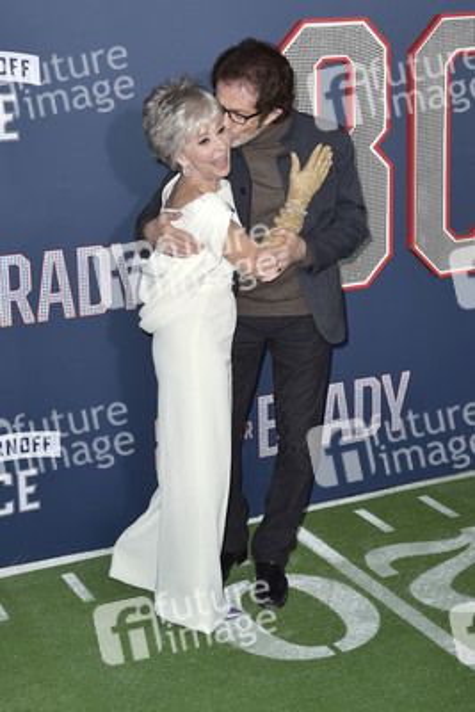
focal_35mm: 48
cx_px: 238
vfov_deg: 41.1
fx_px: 949
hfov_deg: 28.1
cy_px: 356
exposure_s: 1/250
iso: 500
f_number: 6.3
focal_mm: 48
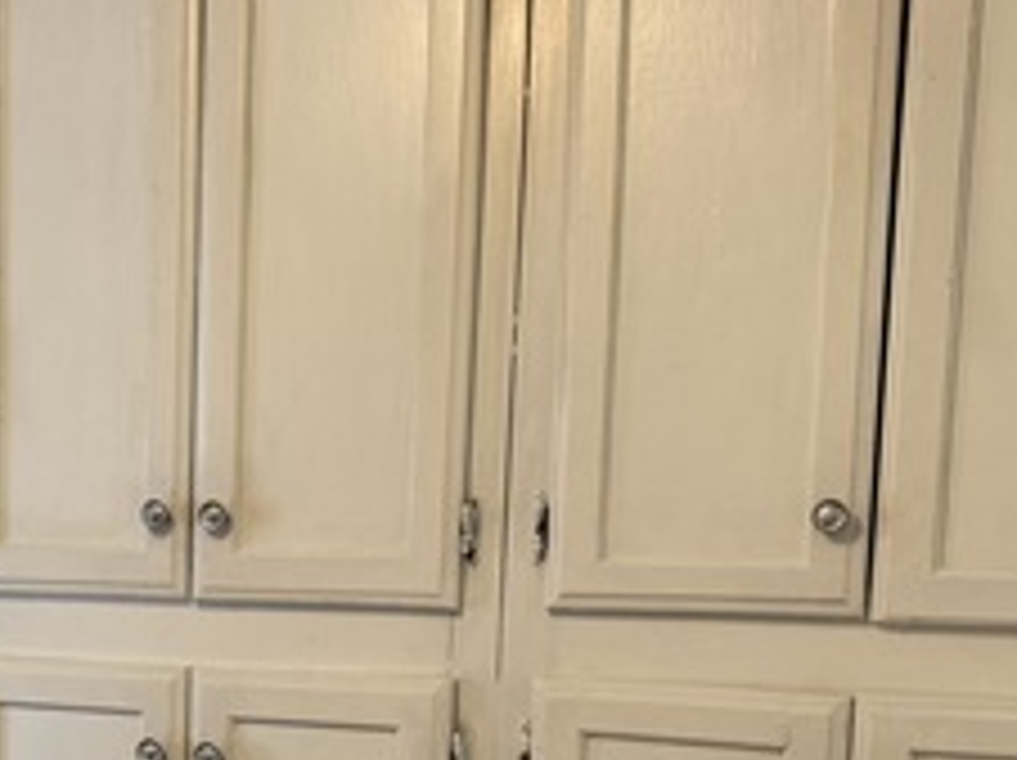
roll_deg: +0.8
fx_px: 1996
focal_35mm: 68
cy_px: 764
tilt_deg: -10.4
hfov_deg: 26.8
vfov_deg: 20.8
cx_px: -32
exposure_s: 1/60
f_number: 1.78
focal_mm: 6.76
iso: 200
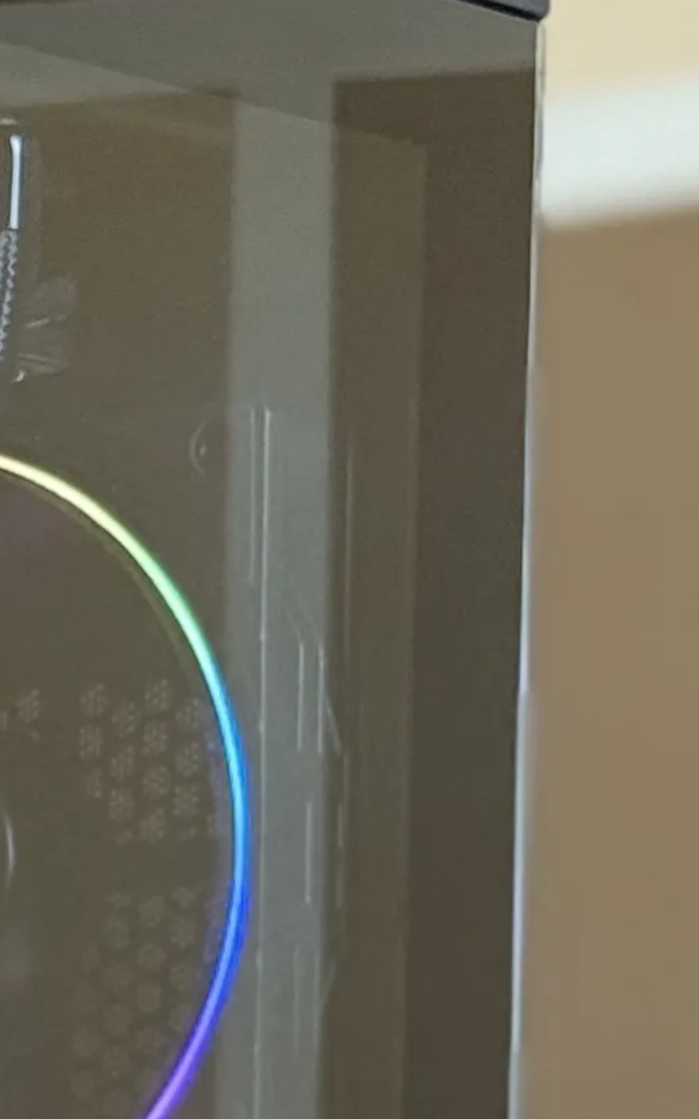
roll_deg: -1.3
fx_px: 7194
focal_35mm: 236
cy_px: 1574
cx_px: -1079
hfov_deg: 5.4
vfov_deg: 8.7
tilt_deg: -1.1
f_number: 1.78
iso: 320
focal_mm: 6.76
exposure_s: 1/40
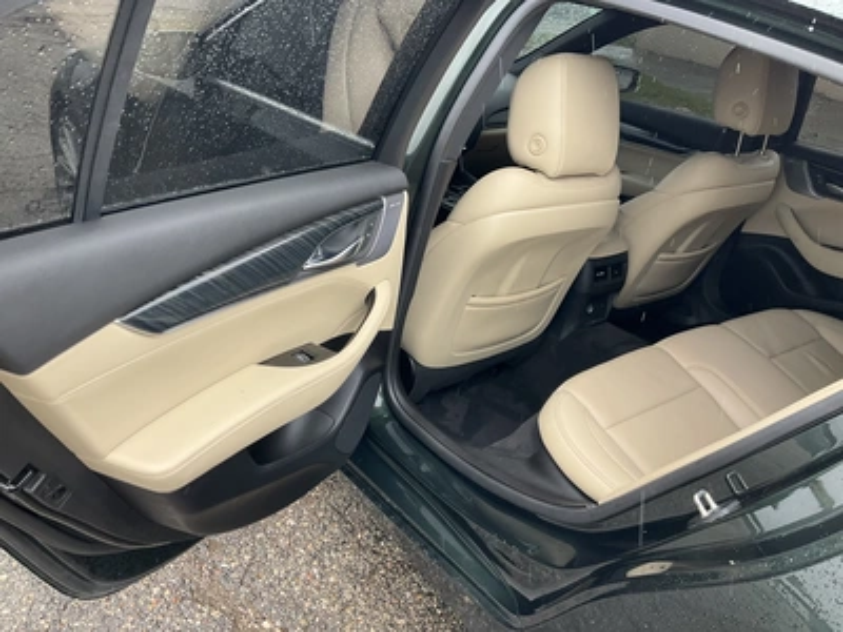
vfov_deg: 48.2
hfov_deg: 61.7
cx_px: 422
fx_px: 706
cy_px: 316
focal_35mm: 29
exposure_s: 1/122
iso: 40
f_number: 1.8
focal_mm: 3
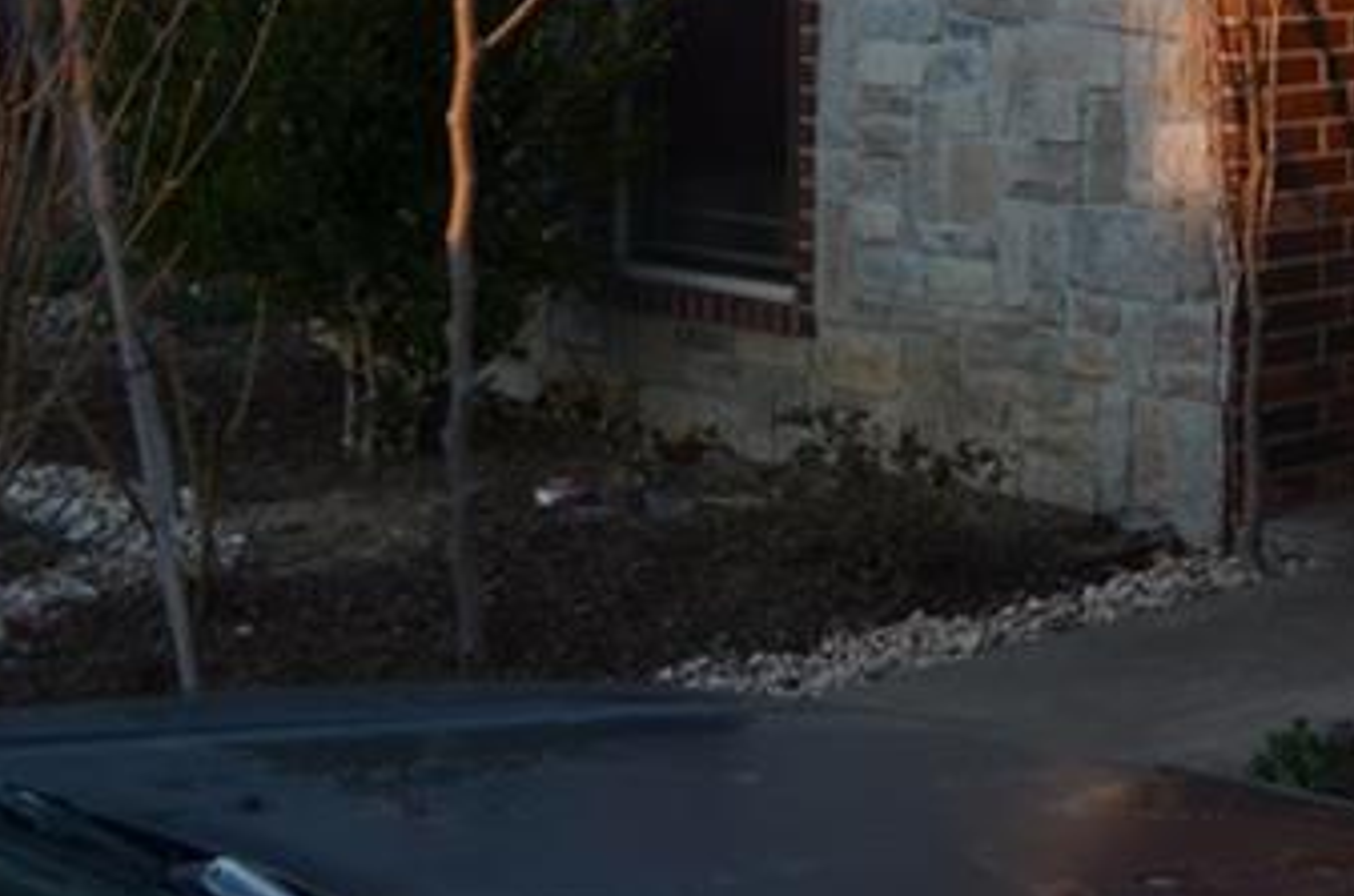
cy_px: -295
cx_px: 1957
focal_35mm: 82
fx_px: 3077
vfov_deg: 15.7
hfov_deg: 21.4
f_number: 5.6
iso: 200
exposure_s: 1/125
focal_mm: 18
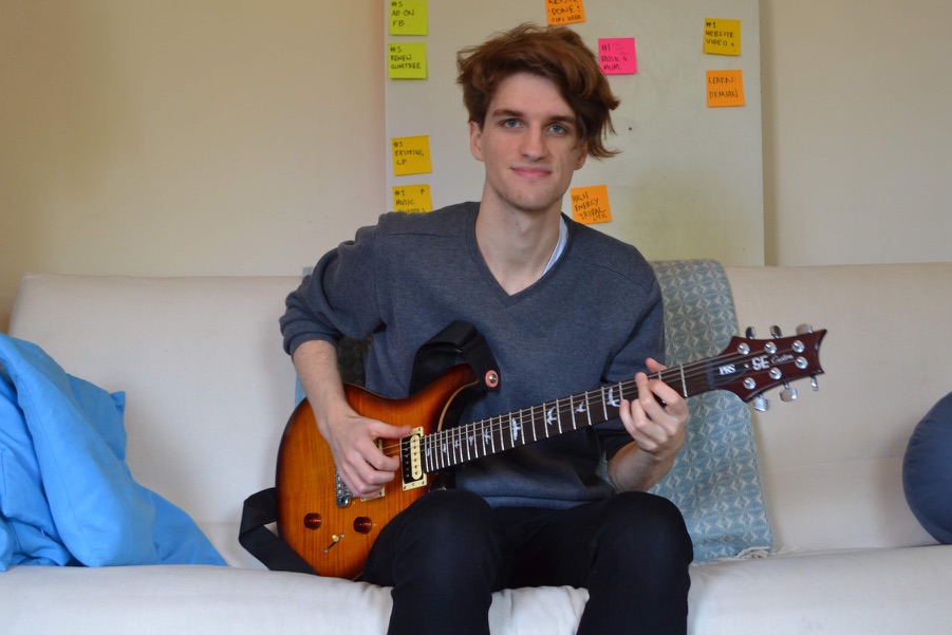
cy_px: 257
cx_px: 522
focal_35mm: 47
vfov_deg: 28.6
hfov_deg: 41.9
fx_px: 1243
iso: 400
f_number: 4.2
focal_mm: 26
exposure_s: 1/20
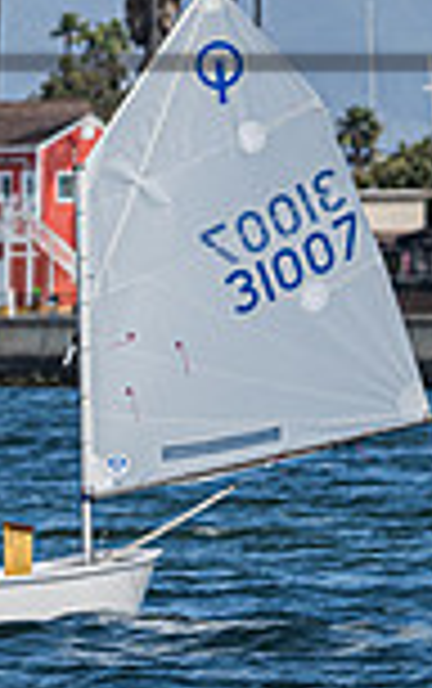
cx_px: -752
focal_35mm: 1024
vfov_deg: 2.1
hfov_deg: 1.3
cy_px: 340
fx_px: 19235
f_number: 9
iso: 320
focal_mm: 210
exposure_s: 1/1250
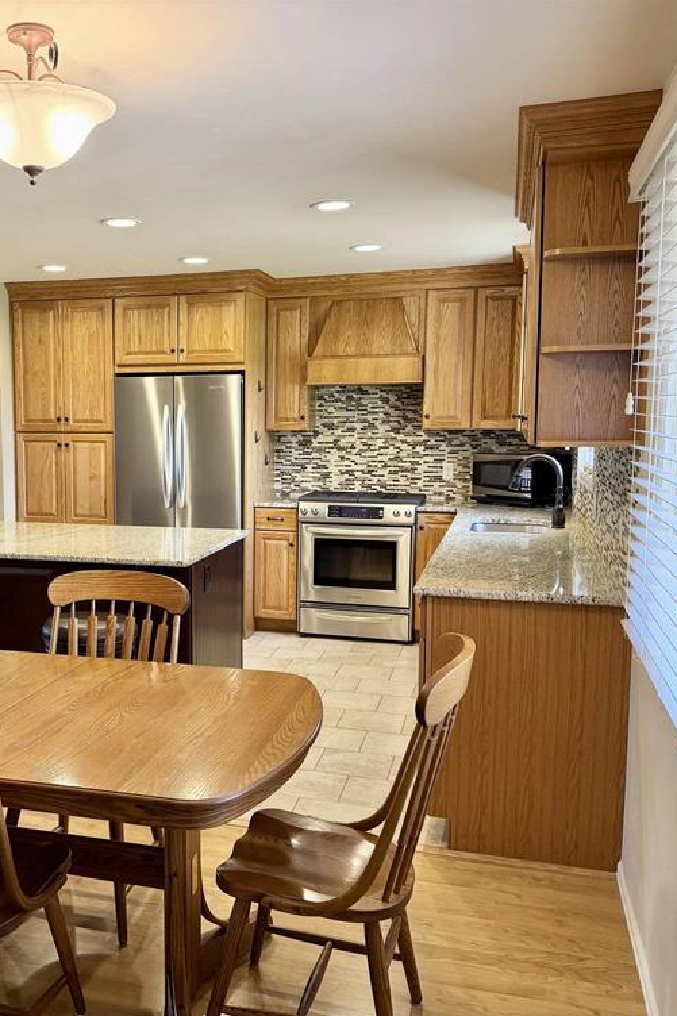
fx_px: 959
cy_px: 517
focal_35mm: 34
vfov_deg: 55.8
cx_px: 154
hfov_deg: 37.7
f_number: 1.78
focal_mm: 6.76
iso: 125
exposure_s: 1/60
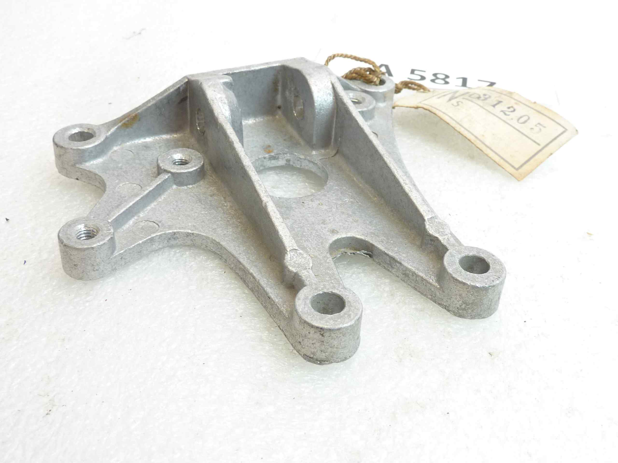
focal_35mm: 38
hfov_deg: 49.0
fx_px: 678
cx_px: 309
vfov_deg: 37.7
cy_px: 232
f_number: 3.3
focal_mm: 4.4
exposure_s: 1/13
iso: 80
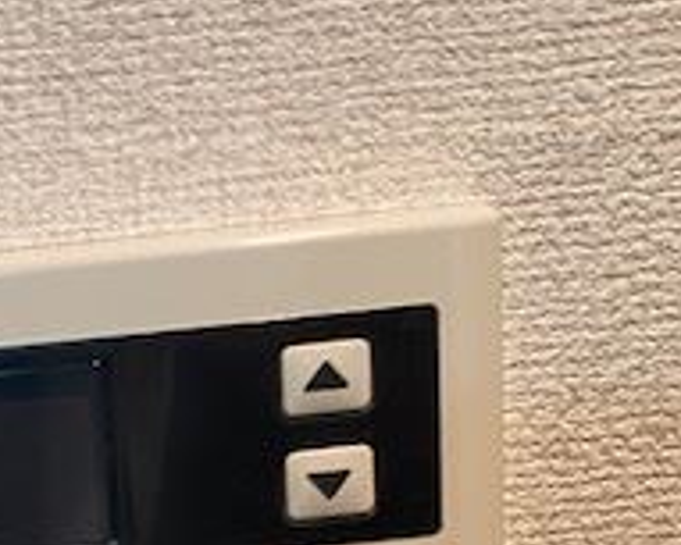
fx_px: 1714
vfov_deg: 17.0
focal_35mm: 85
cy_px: 720
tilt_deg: -17.1
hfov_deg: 21.3
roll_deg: +6.5
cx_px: -82
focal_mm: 4.25
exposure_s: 1/50
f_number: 1.8
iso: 100
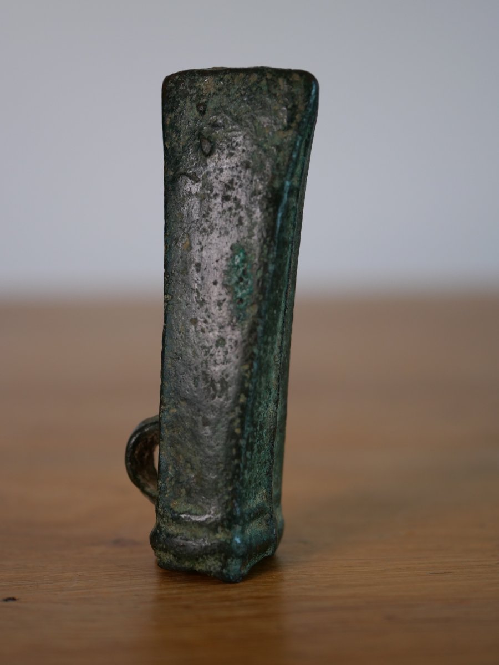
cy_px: 332
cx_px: 250
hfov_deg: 24.4
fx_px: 1153
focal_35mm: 60
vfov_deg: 32.2
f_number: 2.8
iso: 400
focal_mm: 30
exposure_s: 1/60
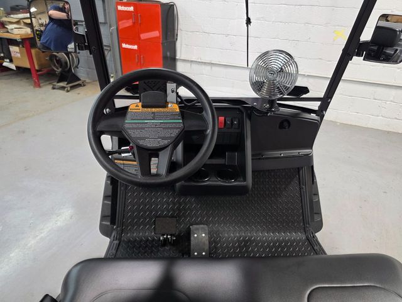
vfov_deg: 58.9
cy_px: 151
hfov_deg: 73.9
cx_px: 201
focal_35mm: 23
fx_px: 267
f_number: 1.7
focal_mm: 6.3
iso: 200
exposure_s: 1/120
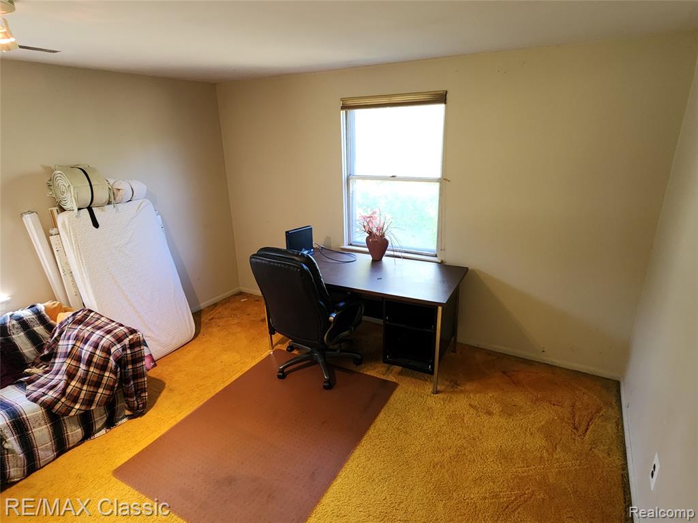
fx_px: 262
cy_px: 262
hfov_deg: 106.2
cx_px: 349
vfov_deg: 89.9
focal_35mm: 13
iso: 320
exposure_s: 1/60
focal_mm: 2.2
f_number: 2.2
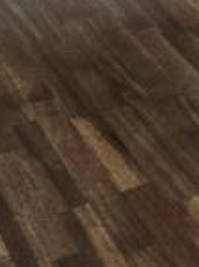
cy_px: -308
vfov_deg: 10.7
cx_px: 750
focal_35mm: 165
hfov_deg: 7.1
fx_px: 1267
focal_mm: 5.4
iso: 160
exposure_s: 1/120
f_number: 1.8
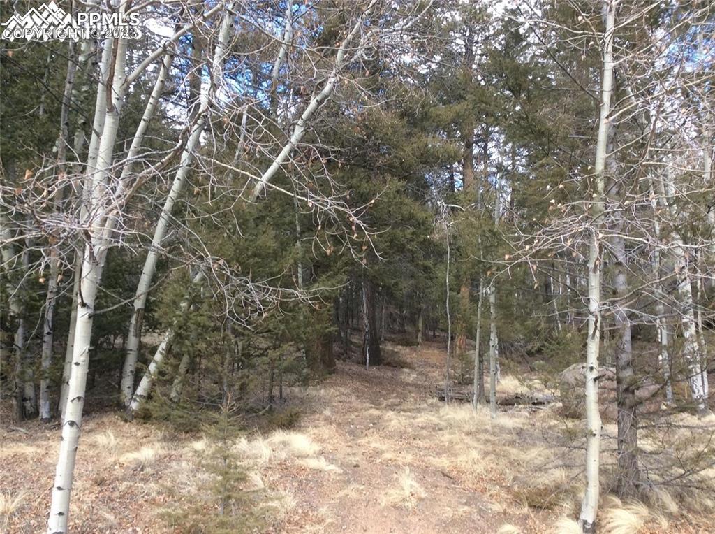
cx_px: 358
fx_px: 660
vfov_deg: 44.0
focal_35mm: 32
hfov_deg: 56.9
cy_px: 267
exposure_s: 1/120
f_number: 2.4
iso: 32
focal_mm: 3.3
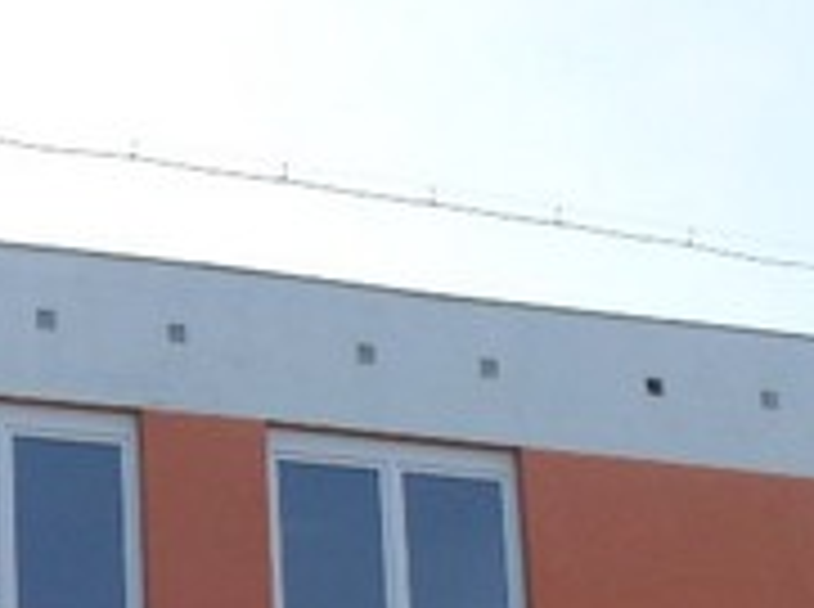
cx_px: 112
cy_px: 910
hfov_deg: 15.8
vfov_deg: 11.4
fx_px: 2910
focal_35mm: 124
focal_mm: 6.3
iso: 100
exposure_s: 1/180
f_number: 8.4
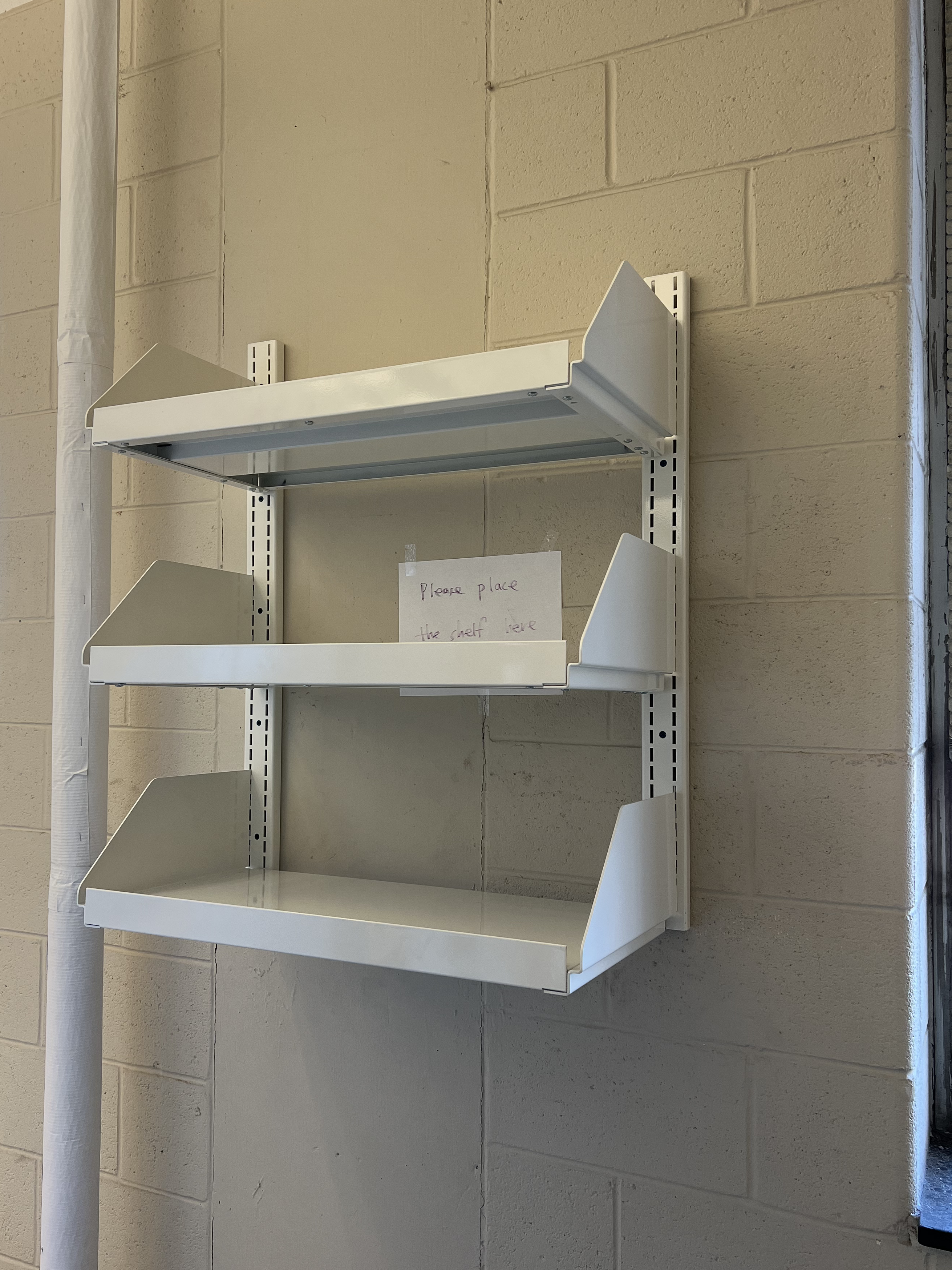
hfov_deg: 46.8
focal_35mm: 30
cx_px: 437
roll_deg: -0.5
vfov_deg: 60.0
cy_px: 636
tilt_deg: +1.9
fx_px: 1100
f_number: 1.5
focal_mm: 5.7
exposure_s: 1/120
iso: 125
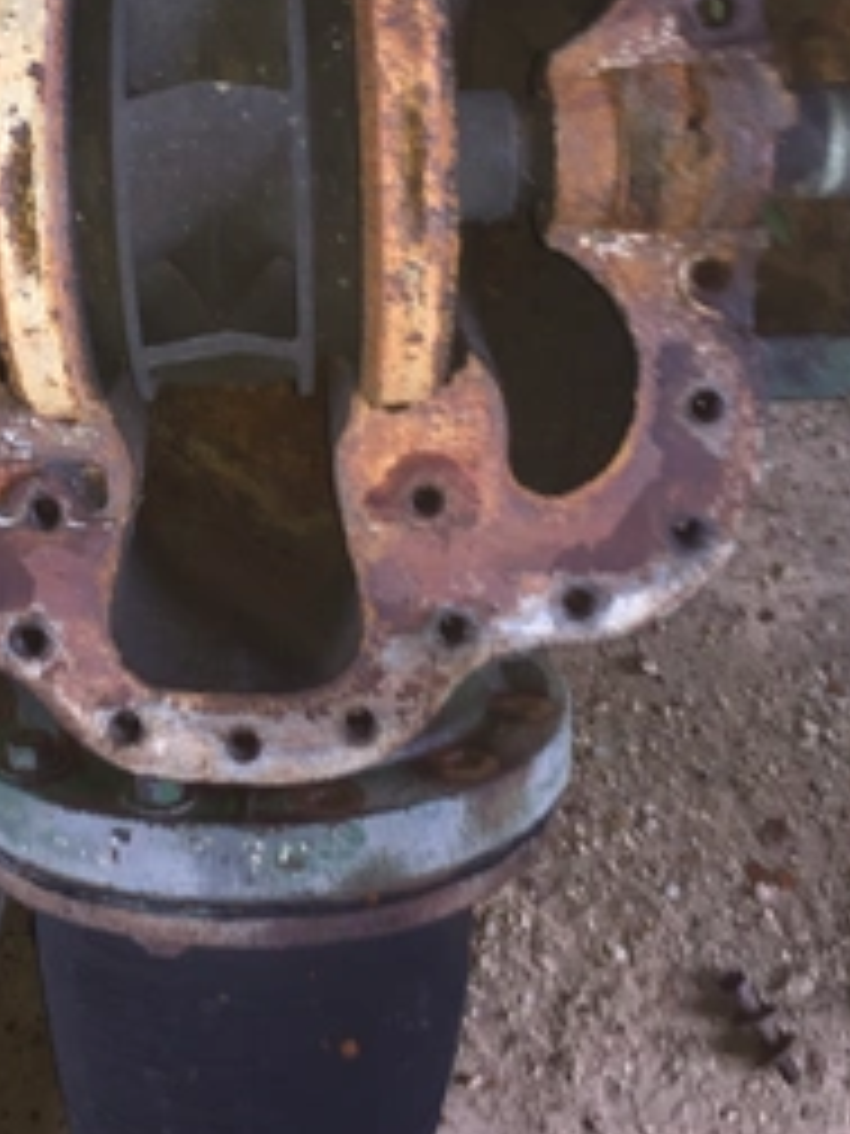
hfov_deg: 30.8
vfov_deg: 40.5
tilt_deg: -83.0
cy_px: 333
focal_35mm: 46
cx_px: 189
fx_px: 1506
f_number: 2.2
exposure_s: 1/17
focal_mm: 4.15
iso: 50
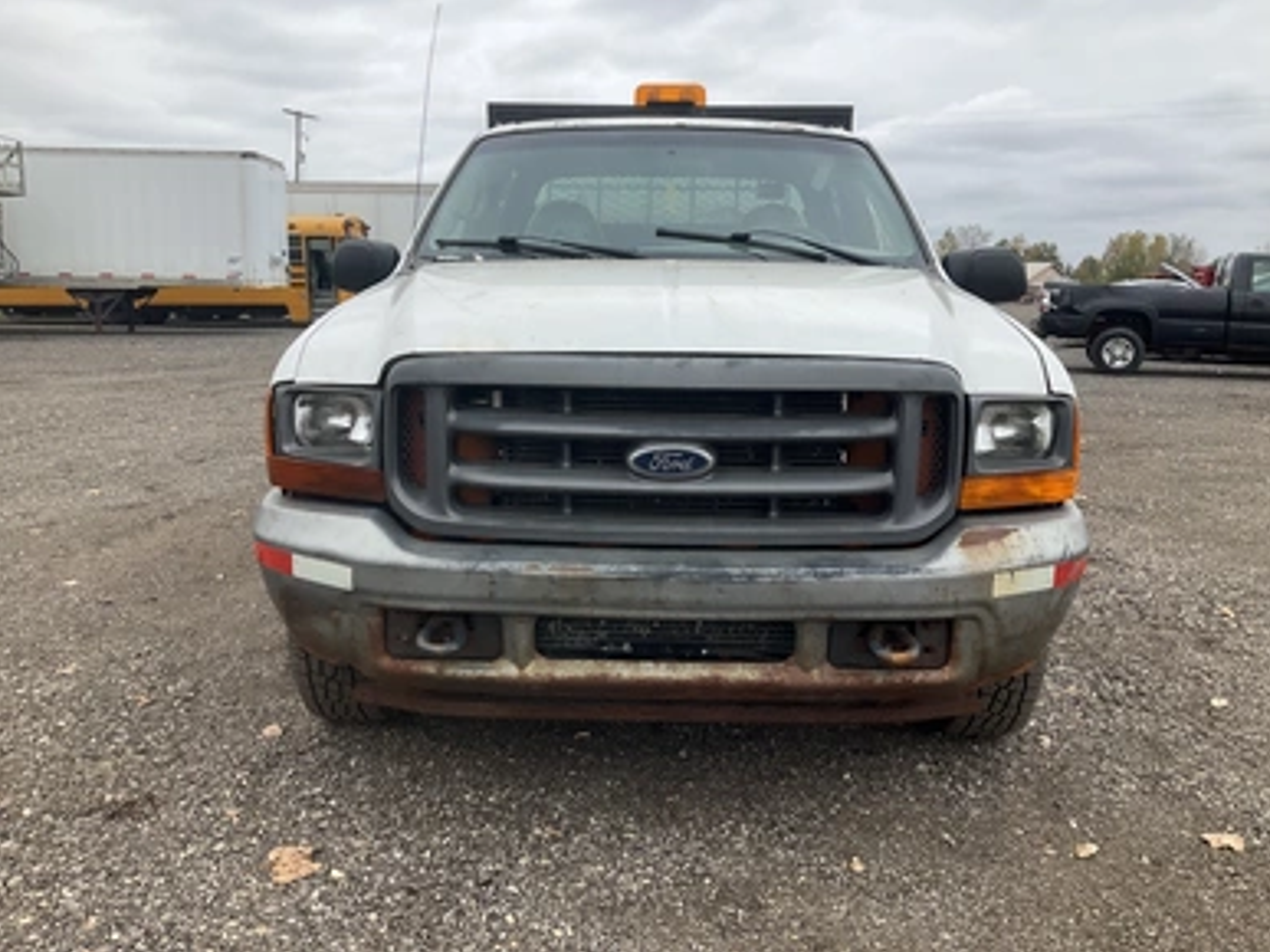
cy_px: 463
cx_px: 653
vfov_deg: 46.8
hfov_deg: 60.0
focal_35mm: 30
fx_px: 1100
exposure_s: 1/657
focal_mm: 3
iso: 25
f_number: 1.8
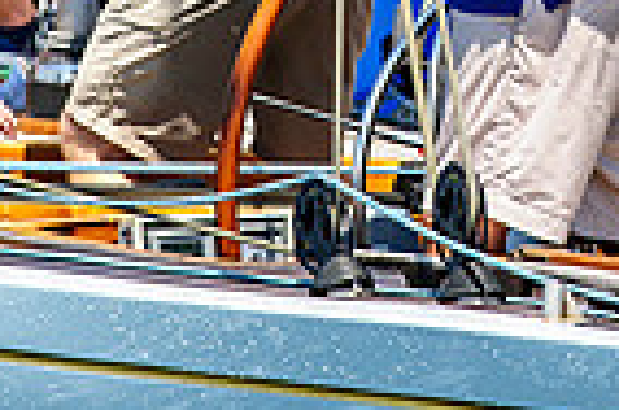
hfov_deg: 2.5
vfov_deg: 1.7
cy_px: -366
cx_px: 436
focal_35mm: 819
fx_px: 14051
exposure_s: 1/1600
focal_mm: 200
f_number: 5
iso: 320
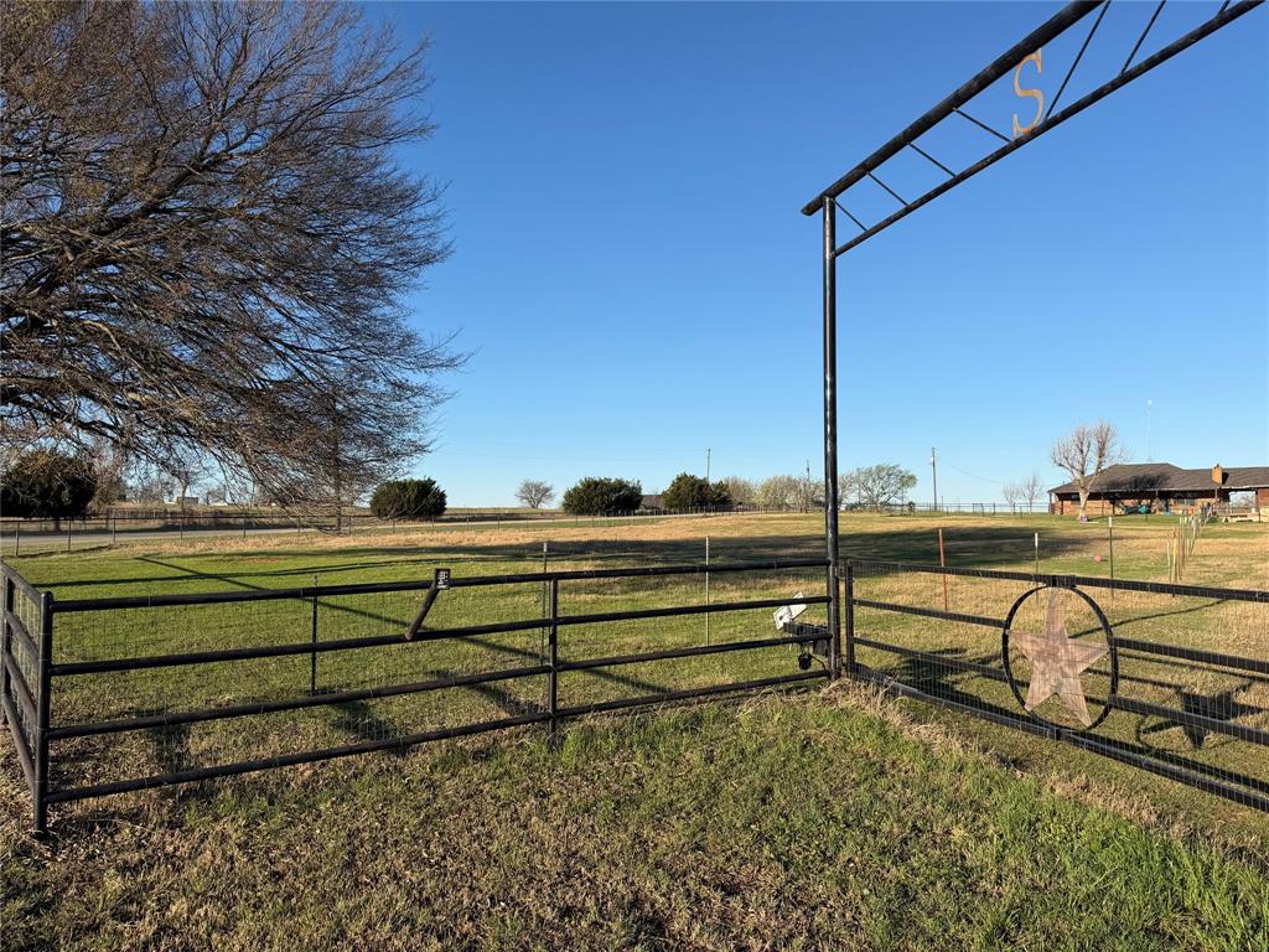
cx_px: 634
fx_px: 880
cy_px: 476
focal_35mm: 24
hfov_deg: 71.6
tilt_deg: +3.4
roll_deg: +0.0
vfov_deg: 56.8
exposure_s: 1/3953
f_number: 1.78
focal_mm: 6.76
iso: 80
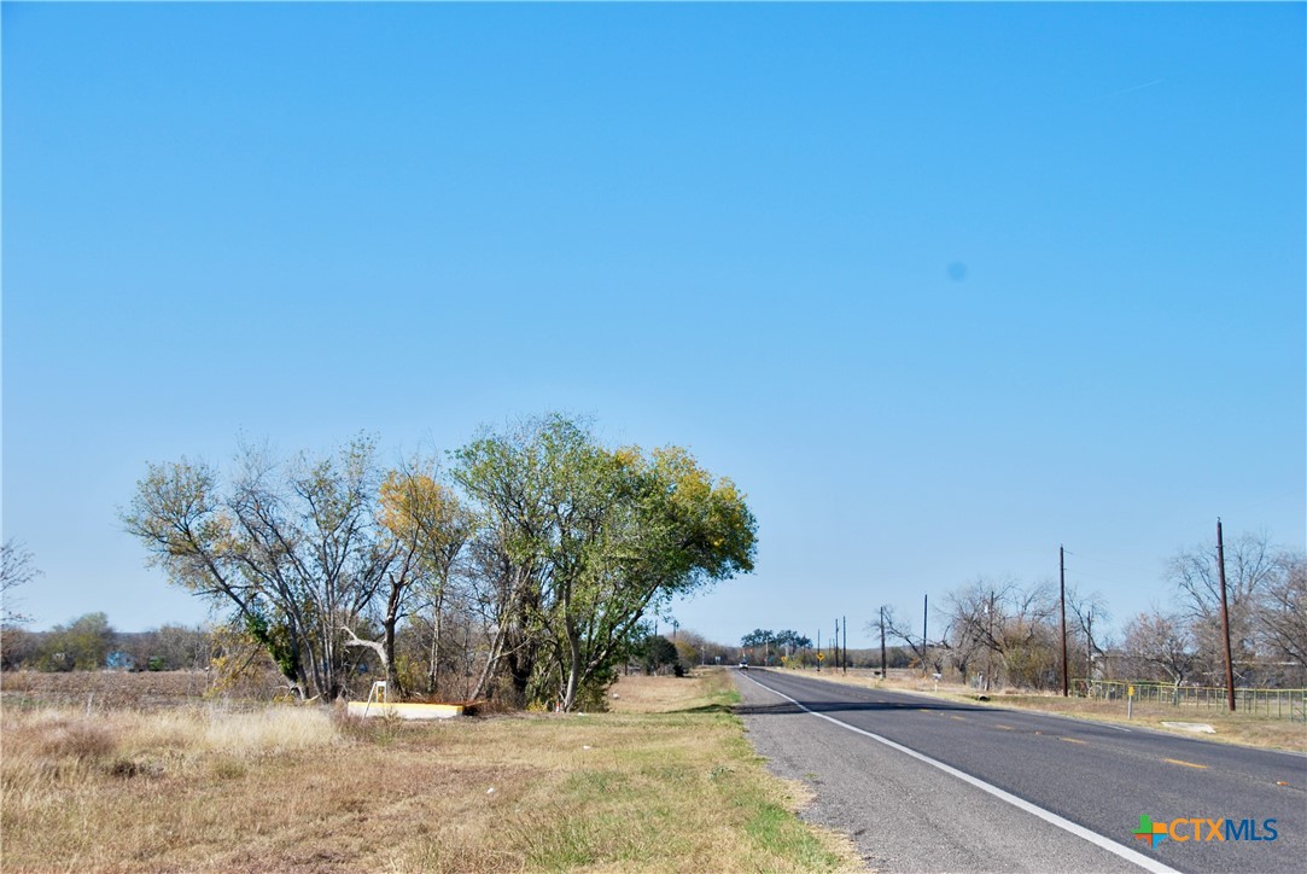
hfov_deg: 26.0
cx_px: 654
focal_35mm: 78
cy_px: 437
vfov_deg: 17.5
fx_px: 2834
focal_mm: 52
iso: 100
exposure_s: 1/250
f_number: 8
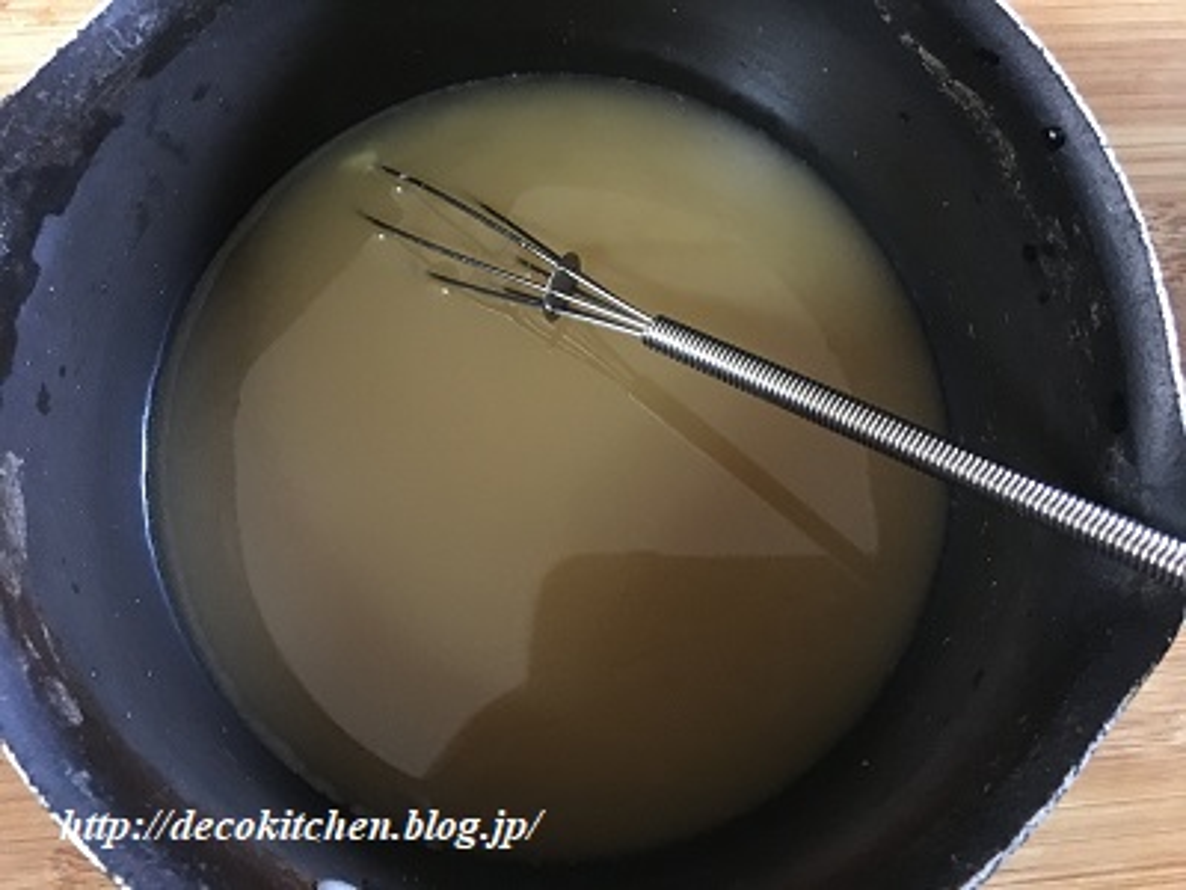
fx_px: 994
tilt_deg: -80.2
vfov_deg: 48.2
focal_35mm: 29
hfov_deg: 61.7
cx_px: 593
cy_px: 445
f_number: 2.2
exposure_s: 1/15
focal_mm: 4.15
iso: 640
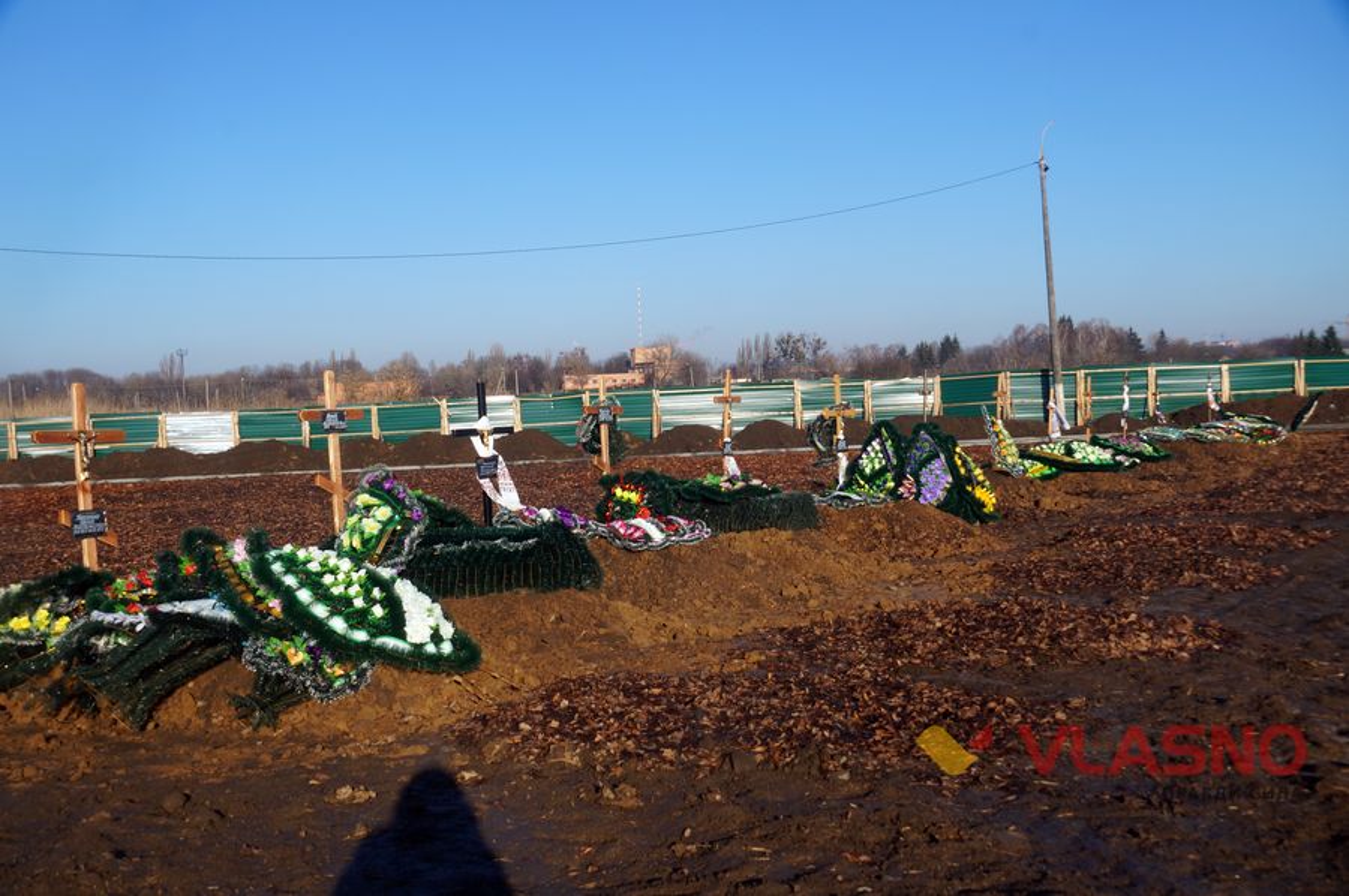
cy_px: 448
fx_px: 1460
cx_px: 674
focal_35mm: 39
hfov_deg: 49.6
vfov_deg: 34.1
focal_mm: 26
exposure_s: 1/160
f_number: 13
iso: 100
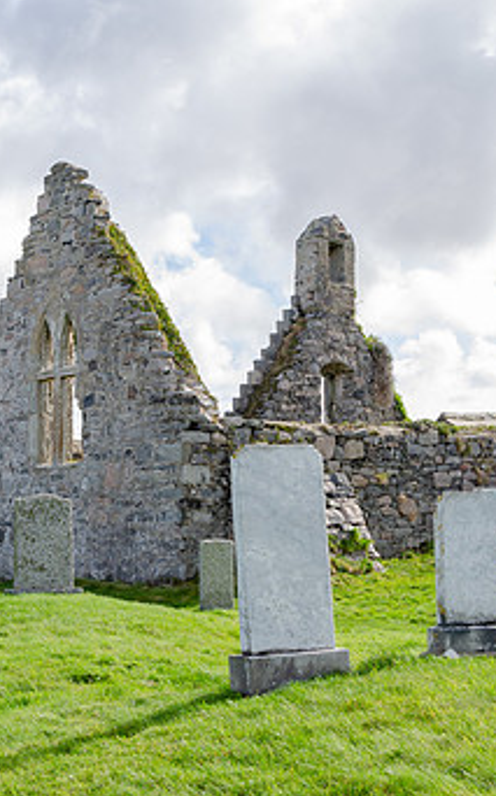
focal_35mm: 57
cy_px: 391
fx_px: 1236
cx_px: 107
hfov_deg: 22.4
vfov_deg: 35.7
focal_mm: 22
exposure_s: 1/125
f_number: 8
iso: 100
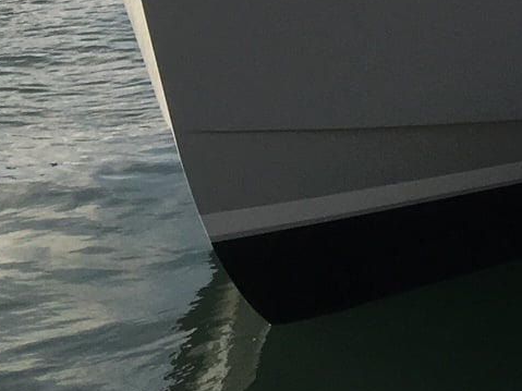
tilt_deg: -7.5
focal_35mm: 122
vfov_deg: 11.3
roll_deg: -2.0
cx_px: 873
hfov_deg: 14.6
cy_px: -306
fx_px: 1839
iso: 25
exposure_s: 1/974
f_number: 2.2
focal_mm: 4.15
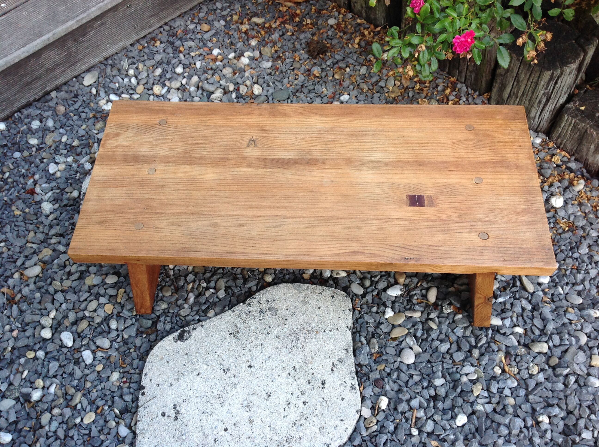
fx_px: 605
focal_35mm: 35
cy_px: 224
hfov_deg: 52.7
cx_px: 300
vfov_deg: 40.6
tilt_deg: -61.6
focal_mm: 4.28
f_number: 2.4
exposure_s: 1/120
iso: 80
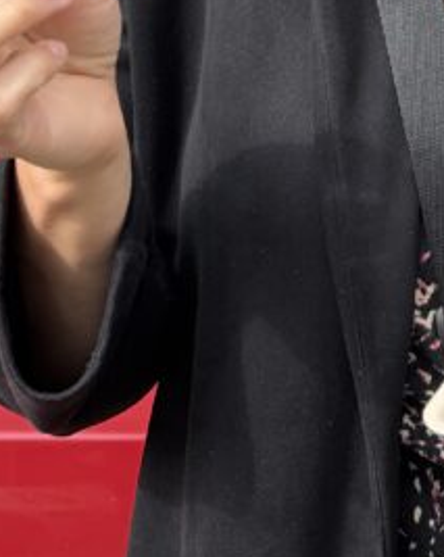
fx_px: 1481
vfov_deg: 18.3
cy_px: -334
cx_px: 486
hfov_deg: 16.5
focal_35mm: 90
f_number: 1.78
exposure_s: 1/1314
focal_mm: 6.76
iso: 100
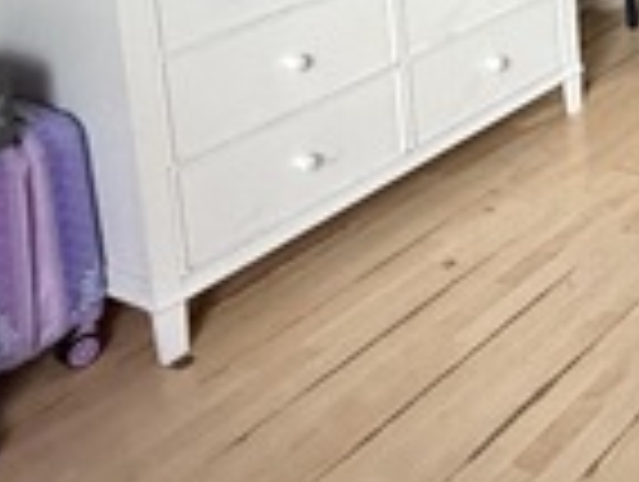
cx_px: 914
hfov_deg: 24.8
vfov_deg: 19.9
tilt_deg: -8.7
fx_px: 1165
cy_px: -261
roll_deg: +0.7
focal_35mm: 63
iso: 1250
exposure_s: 1/60
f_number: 2.2
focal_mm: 2.22
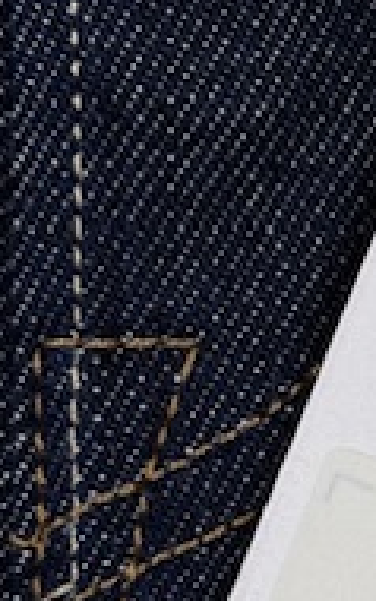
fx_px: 2799
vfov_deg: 12.2
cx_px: 739
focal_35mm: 171
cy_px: 354
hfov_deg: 7.4
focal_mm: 6.76
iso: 64
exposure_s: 1/339
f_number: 1.78
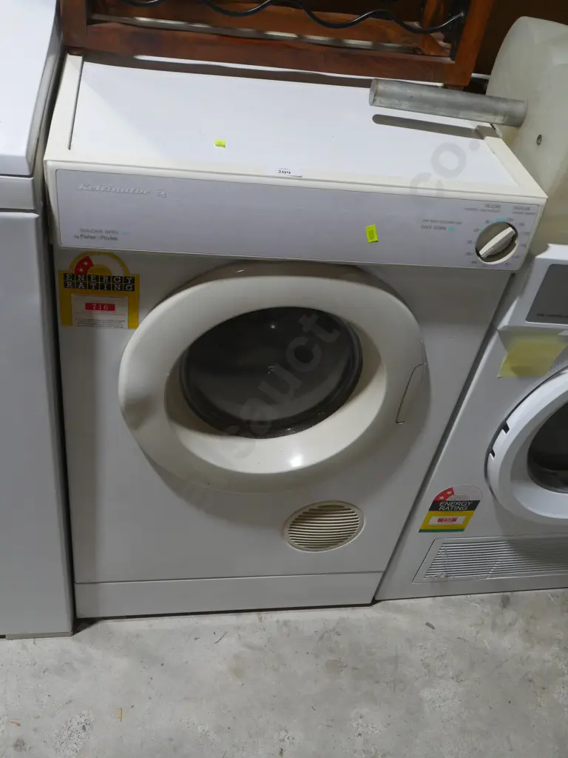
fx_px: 744
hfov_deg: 41.8
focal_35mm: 34
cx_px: 284
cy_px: 379
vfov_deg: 54.0
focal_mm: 17
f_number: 10
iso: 1000
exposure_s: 1/60
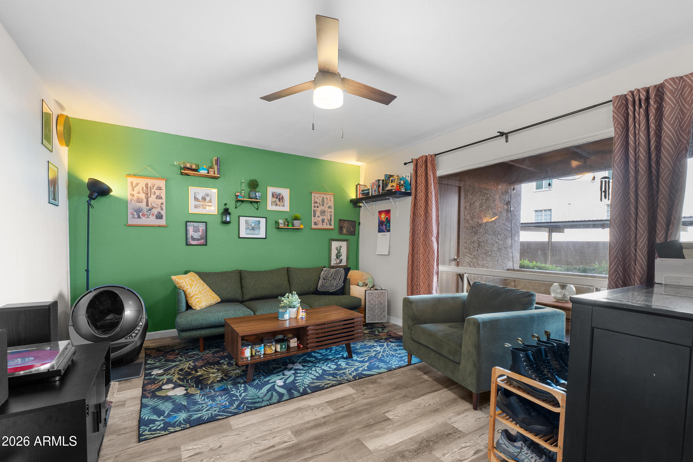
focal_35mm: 15
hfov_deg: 100.4
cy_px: 231
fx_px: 289
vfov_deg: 77.3
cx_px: 346
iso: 250
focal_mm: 10
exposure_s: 4
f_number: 9
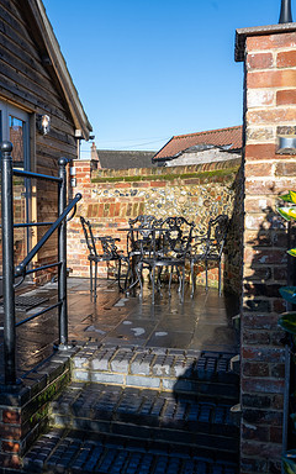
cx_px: 83
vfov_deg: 52.7
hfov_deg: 33.9
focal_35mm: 37
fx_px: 478
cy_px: 238
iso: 400
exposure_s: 1/250
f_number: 10
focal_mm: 24
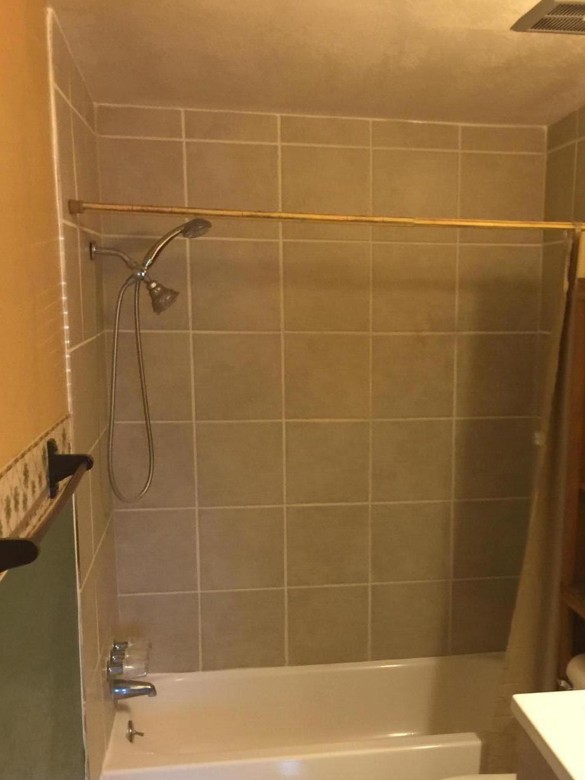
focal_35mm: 44
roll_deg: -2.4
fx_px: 991
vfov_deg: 42.5
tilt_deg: -10.7
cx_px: 383
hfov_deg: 32.6
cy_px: 505
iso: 100
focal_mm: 4.15
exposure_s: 1/15
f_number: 2.2
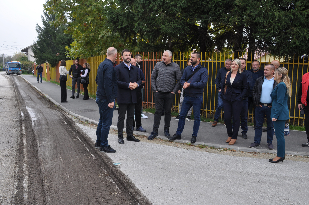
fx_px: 296
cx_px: 154
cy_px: 102
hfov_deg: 55.2
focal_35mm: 34
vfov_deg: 38.3
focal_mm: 23
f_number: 9
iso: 200
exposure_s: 1/80
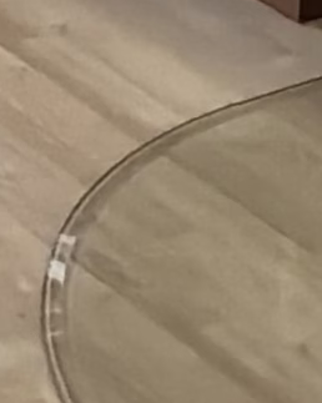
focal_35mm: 244
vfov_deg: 7.0
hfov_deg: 6.2
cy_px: -890
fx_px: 2909
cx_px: -192
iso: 200
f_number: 1.8
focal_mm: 3
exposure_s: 1/60
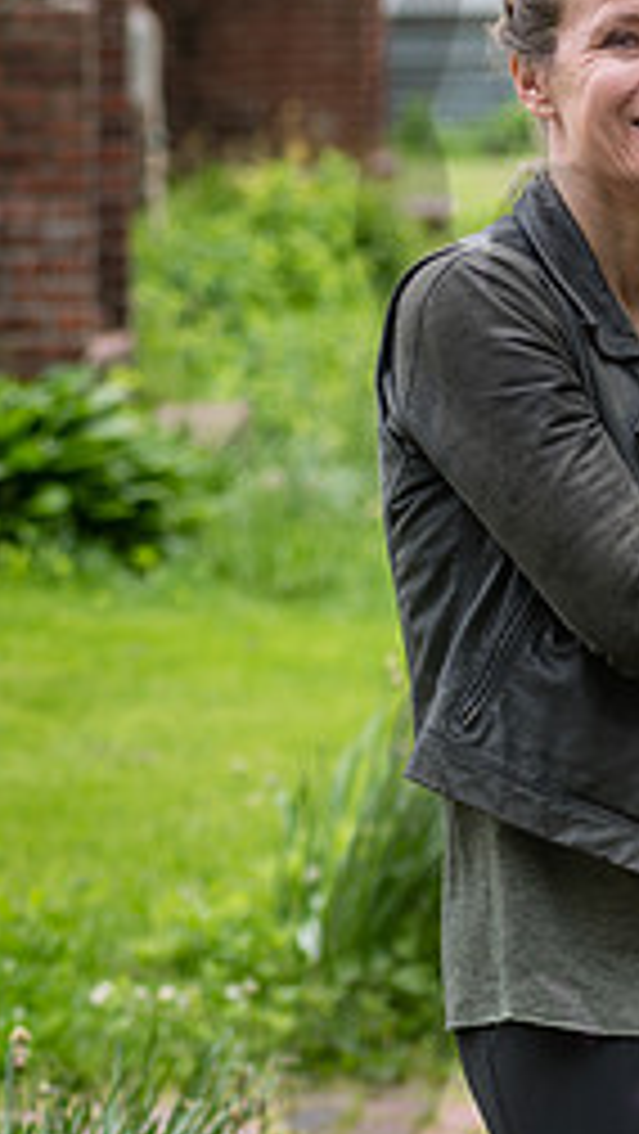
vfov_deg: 7.8
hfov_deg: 4.3
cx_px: 1397
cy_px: 539
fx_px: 8363
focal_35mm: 278
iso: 250
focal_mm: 100
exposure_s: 1/500
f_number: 4
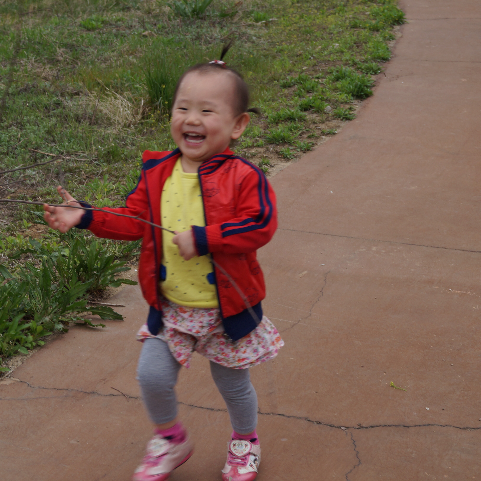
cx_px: 130
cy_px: 241
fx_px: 1362
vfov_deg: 20.0
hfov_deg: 19.9
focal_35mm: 87
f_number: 6.3
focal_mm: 45
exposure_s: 1/100
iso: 100
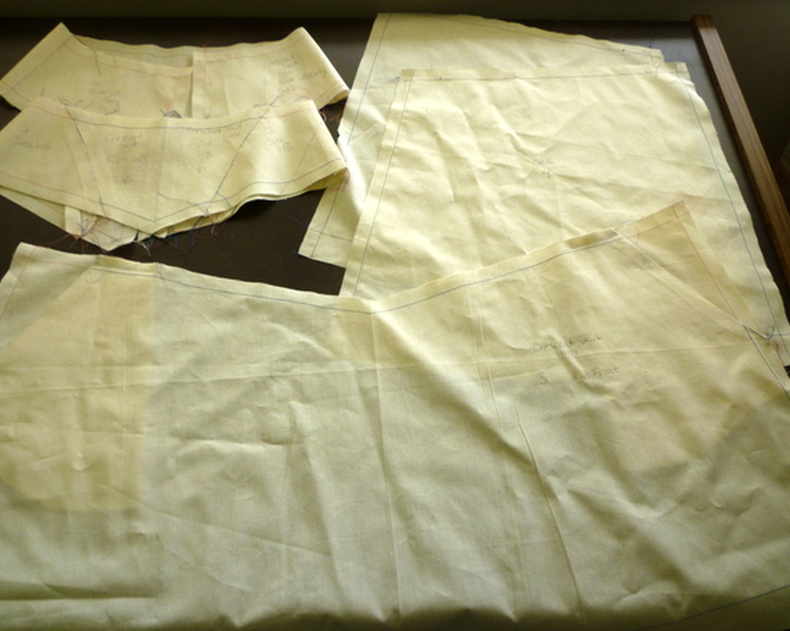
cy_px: 310
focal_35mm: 31
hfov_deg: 57.2
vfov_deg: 47.1
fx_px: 725
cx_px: 386
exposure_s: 1/100
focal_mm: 5.2
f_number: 3.3
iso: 80
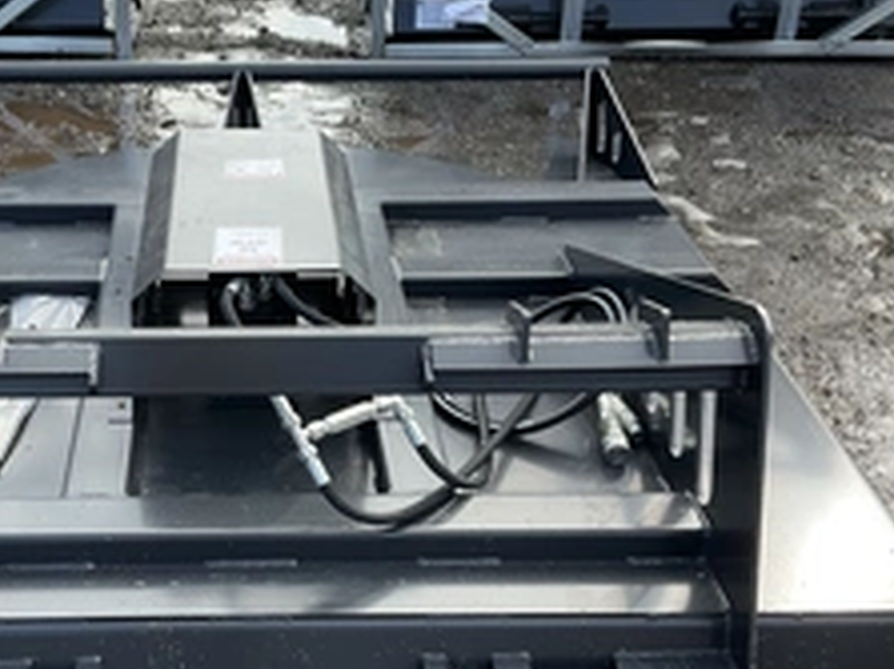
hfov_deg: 36.1
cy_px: 389
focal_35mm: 52
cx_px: 245
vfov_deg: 28.0
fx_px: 1342
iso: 25
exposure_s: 1/473
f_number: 1.8
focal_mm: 3
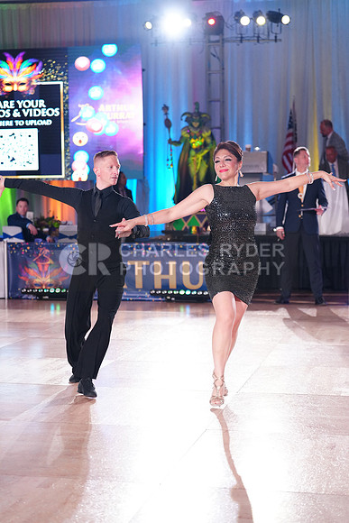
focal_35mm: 70
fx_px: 1017
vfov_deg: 28.8
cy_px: 262
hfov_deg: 19.5
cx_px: 174
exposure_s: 1/500
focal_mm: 70
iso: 2000
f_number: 2.8
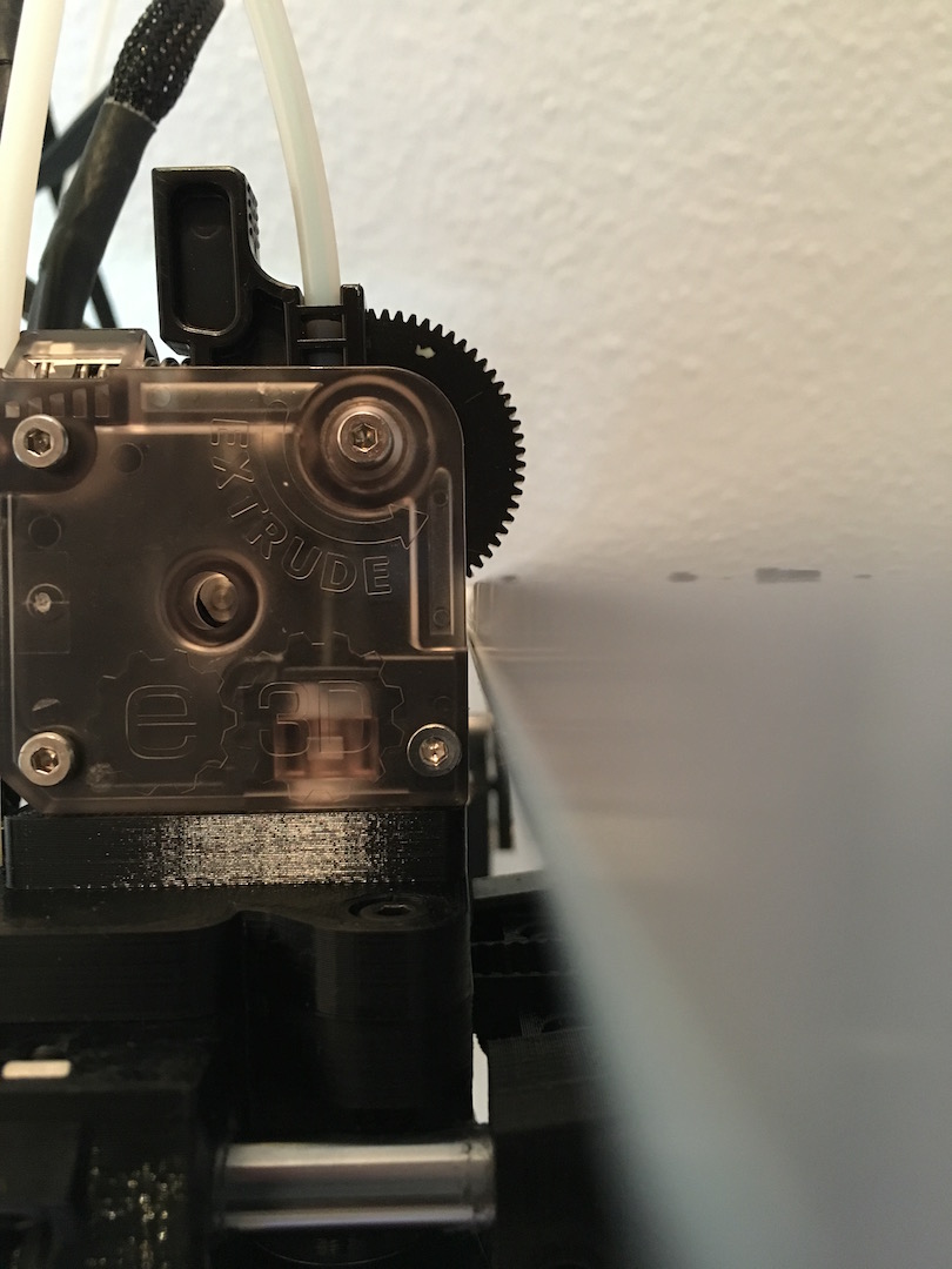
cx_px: 476
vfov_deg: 61.7
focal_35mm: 29
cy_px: 634
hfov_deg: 48.2
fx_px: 1063
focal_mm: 4.15
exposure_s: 1/17
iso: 400
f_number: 2.2
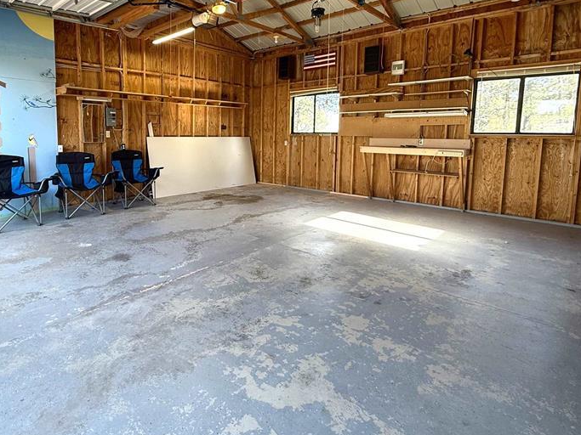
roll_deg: -0.4
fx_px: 352
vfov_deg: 62.7
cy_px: 169
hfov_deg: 78.0
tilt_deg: -6.2
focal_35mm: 21
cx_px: 230
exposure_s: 1/99
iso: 80
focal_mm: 2.22
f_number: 2.2
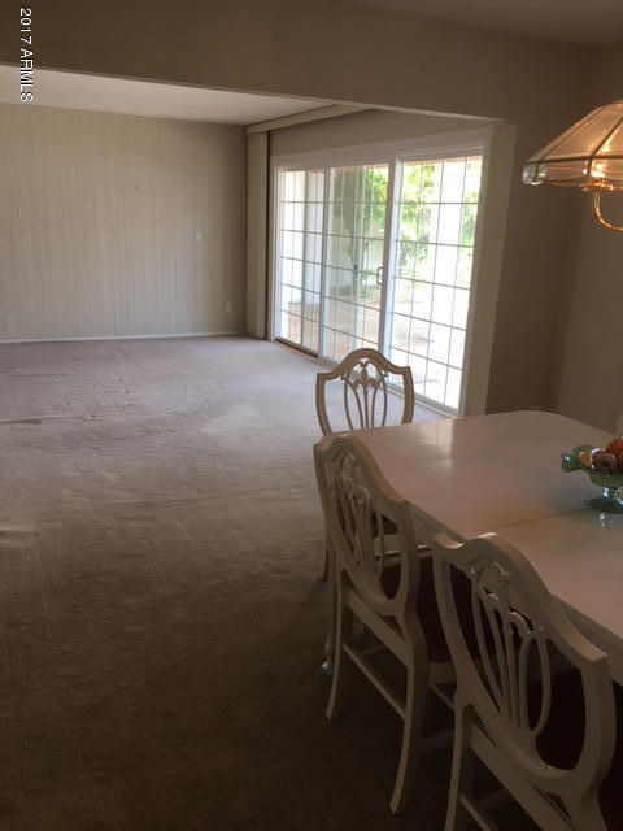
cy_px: 416
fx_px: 696
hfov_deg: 48.2
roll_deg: -2.4
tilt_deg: -14.2
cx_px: 312
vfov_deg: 61.7
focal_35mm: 29
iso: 25
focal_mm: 4.15
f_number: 2.2
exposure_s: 1/40
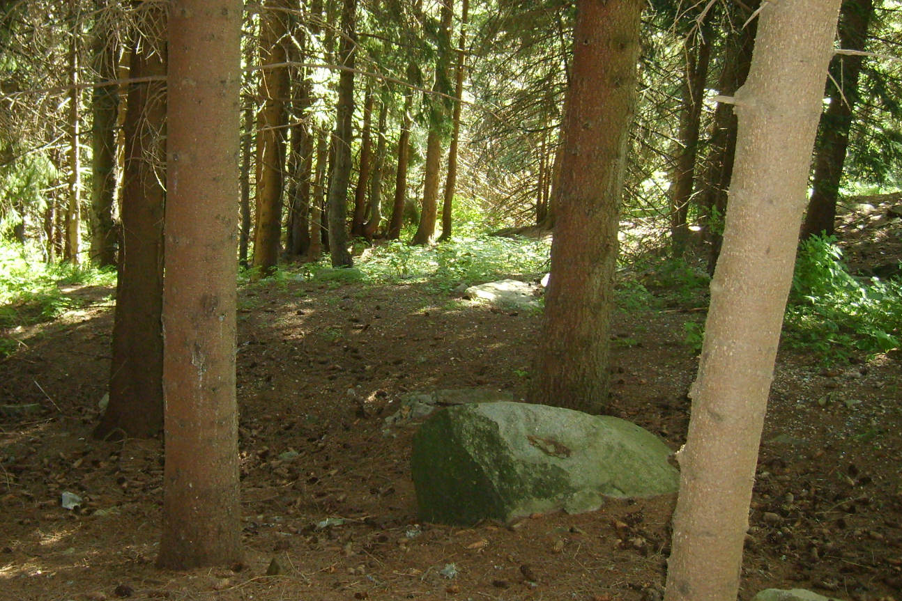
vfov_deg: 29.8
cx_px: 357
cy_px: 251
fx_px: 1128
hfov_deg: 43.4
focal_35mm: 45
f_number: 2.8
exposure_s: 1/45
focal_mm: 5.8
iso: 184
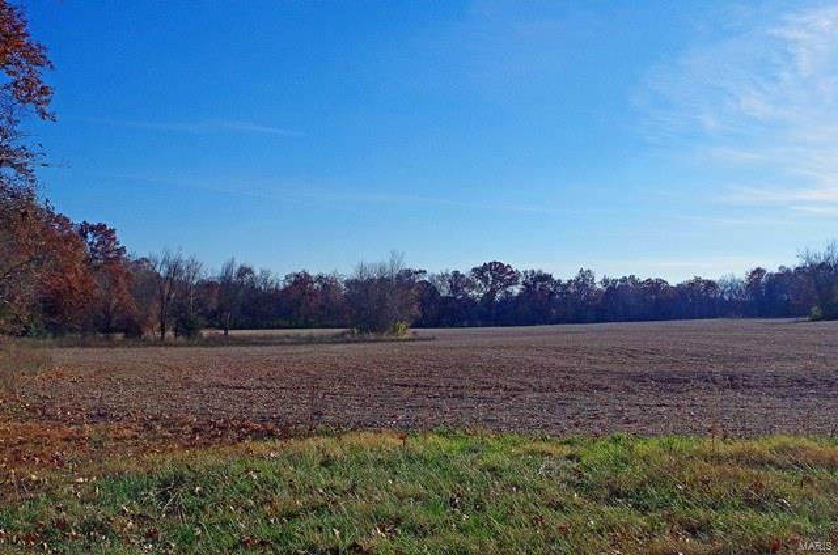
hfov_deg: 49.6
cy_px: 278
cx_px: 419
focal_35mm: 39
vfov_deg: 34.1
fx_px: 906
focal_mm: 26.25
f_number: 14
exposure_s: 1/2000
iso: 1600
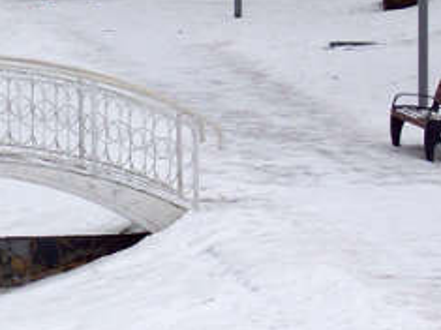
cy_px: 54
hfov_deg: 5.3
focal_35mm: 368
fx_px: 4686
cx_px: -274
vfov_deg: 4.0
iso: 100
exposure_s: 1/160
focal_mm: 50
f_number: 5.6
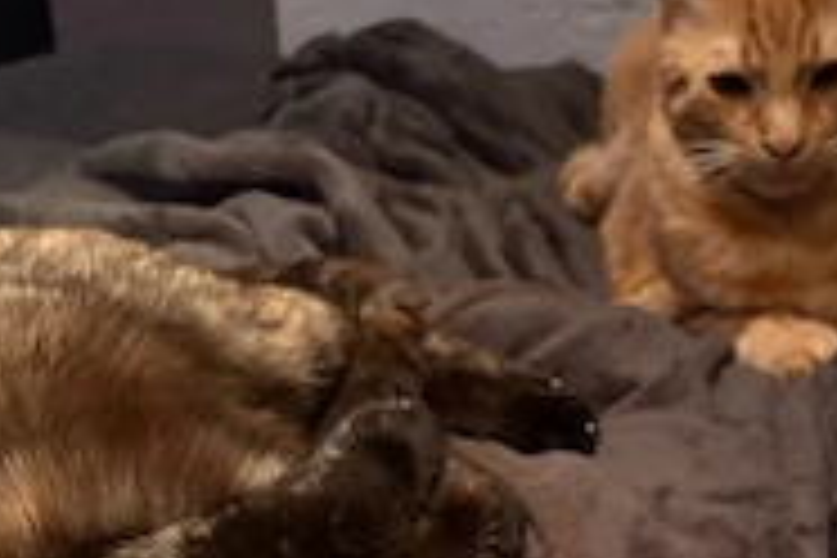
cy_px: 630
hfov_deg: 34.3
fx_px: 1348
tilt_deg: -34.3
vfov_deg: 22.0
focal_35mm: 58
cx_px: 531
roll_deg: -2.3
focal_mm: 5.96
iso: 800
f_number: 1.6
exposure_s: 1/25
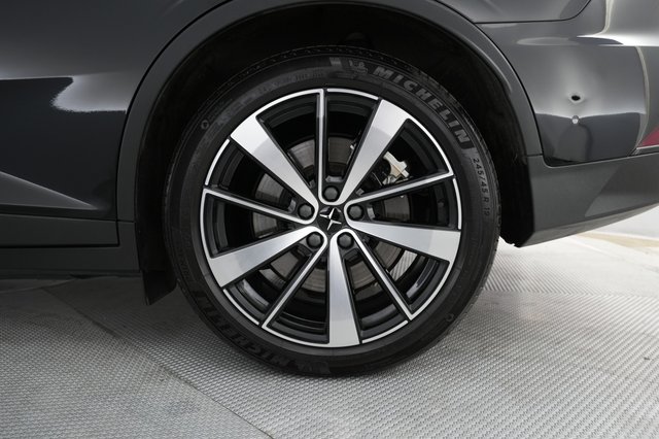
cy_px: 220
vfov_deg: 47.9
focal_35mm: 27
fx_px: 494
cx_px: 330
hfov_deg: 67.4
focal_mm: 27
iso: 1250
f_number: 4.5
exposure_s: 1/30
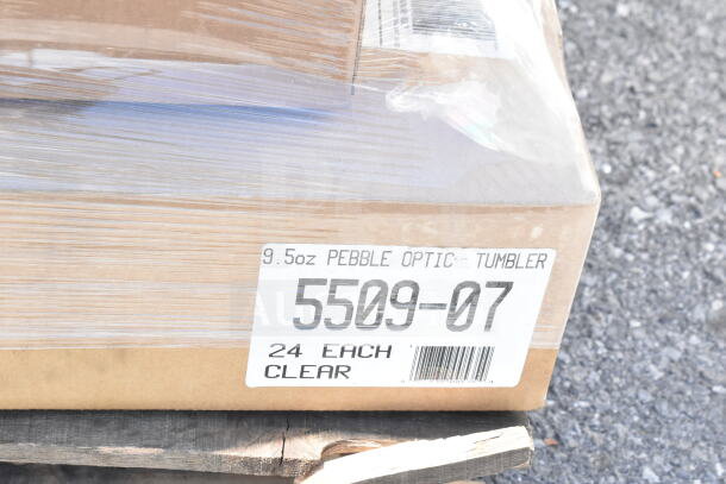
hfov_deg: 24.6
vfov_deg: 16.6
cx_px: 363
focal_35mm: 82
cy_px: 242
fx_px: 1664
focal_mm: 55
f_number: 10
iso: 1600
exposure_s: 1/400
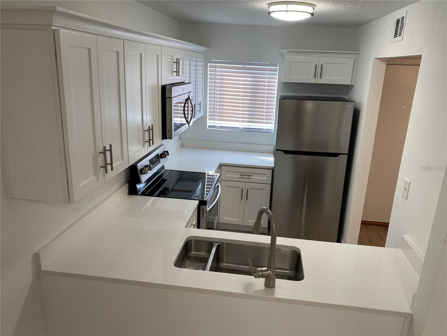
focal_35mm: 26
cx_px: 224
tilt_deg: -19.0
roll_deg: -2.7
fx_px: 336
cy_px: 168
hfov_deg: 67.3
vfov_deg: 53.1
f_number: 1.8
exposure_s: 1/120
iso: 100
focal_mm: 4.25
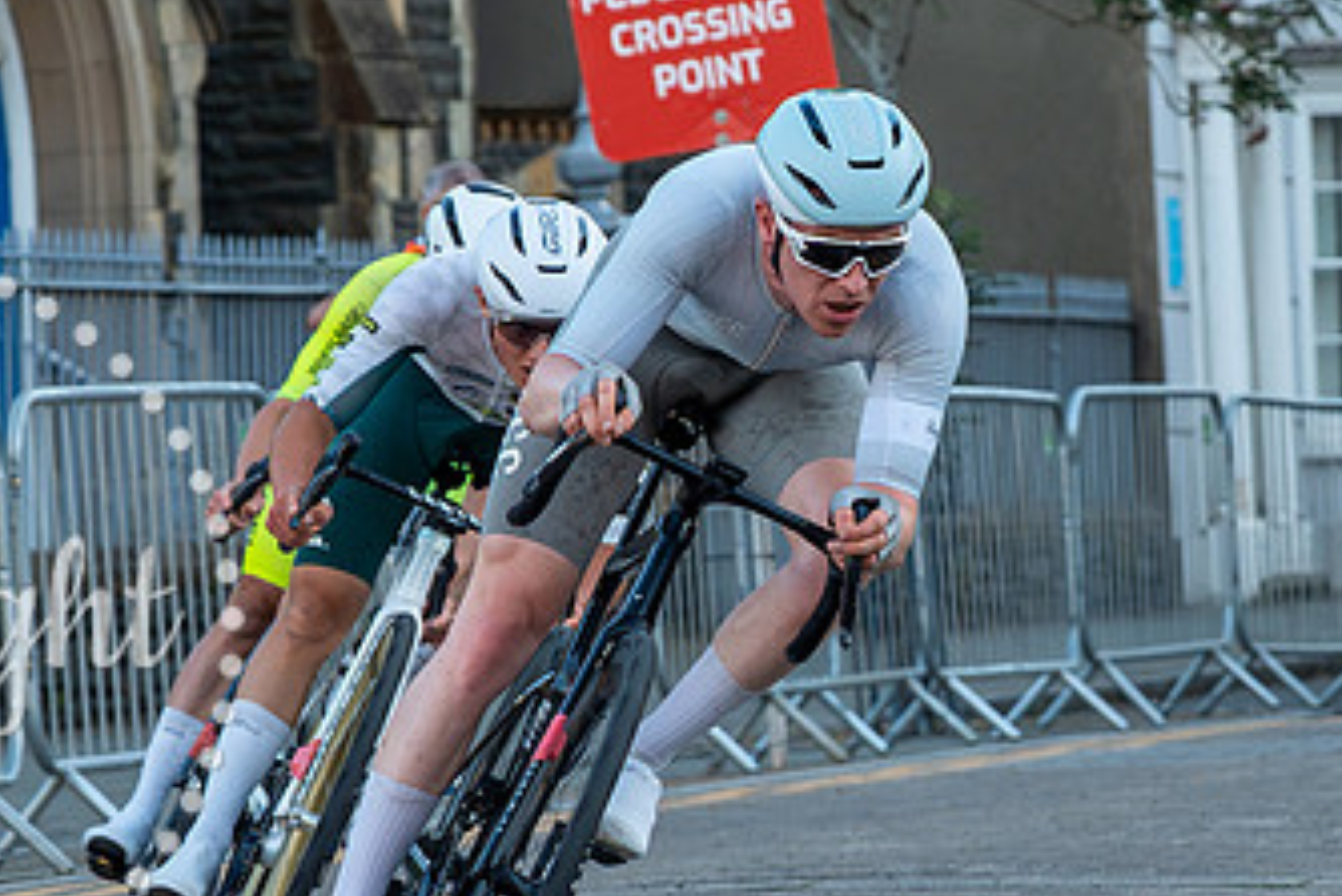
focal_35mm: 310
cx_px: 750
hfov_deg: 6.6
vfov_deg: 4.4
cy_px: 305
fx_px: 11561
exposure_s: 1/800
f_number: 3.5
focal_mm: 70
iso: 400
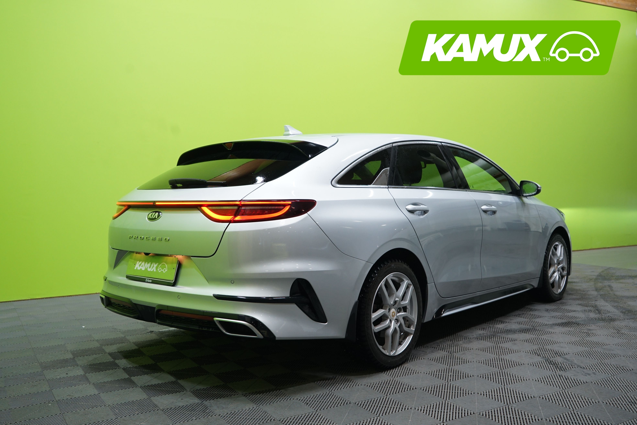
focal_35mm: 33
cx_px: 318
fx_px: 584
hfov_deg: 57.2
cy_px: 212
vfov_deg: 40.0
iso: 800
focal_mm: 33
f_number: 5.6
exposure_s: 1/20
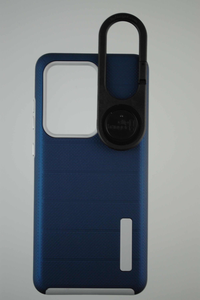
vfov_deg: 26.0
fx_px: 651
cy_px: 150
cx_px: 100
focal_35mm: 78
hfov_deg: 17.5
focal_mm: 52
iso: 400
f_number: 5.6
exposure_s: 1/30
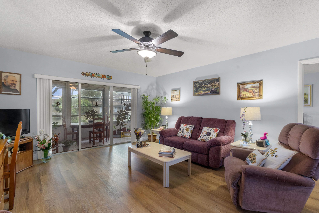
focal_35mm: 15
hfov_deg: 100.4
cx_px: 160
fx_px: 133
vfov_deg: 77.3
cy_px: 106
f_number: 13
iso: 100
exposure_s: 4
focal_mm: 10
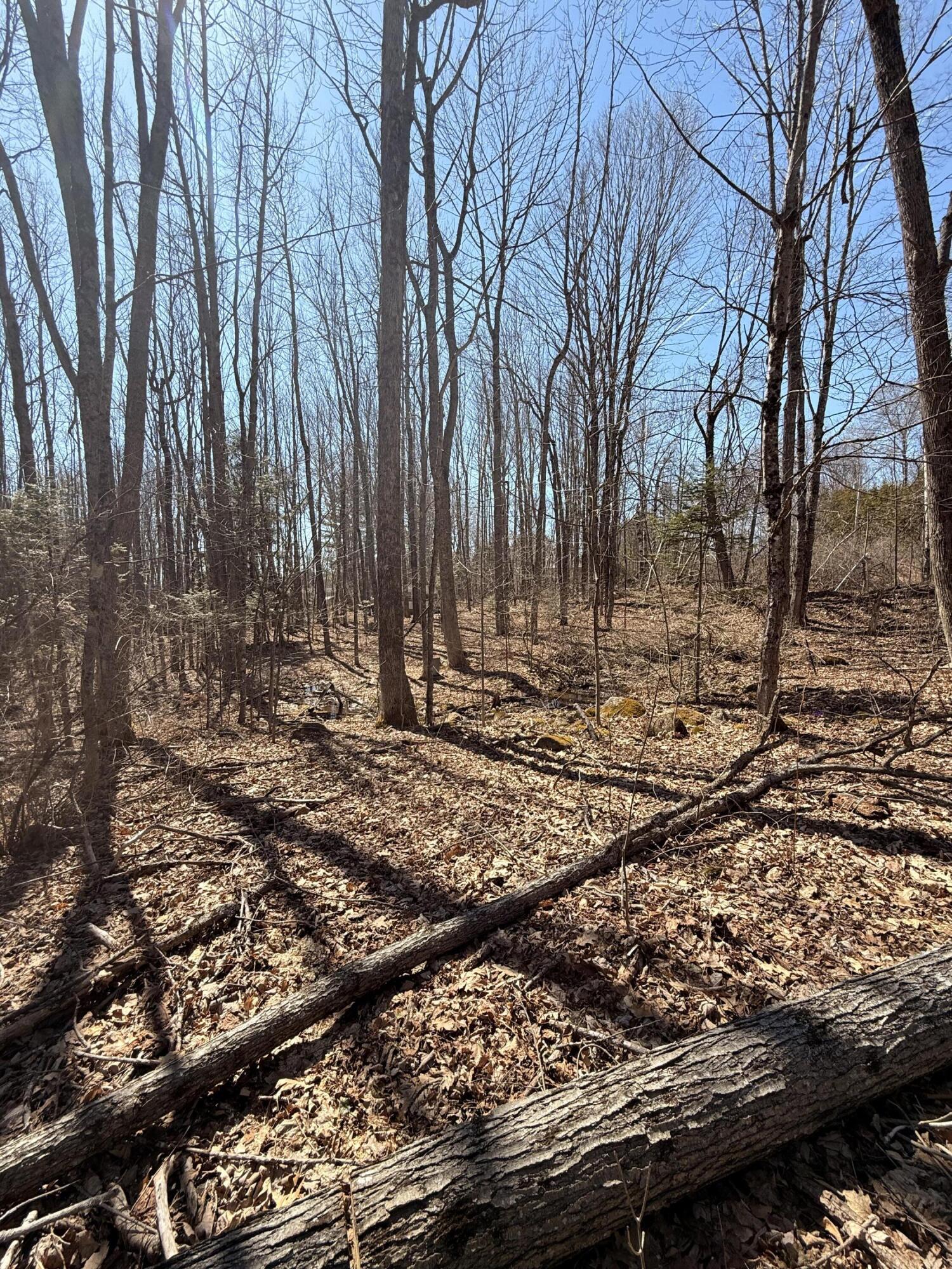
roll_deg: +1.9
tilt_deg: -4.1
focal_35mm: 14
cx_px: 476
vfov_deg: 102.1
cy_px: 634
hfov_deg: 85.7
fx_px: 513
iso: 50
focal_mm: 2.22
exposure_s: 1/864
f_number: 2.2
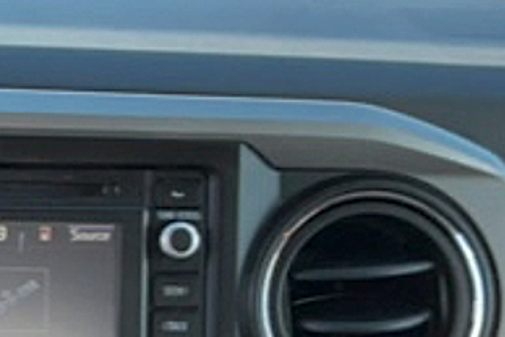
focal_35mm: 155
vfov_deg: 8.7
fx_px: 2175
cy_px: 467
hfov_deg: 12.4
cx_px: -304
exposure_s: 1/120
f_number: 1.8
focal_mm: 3
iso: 32
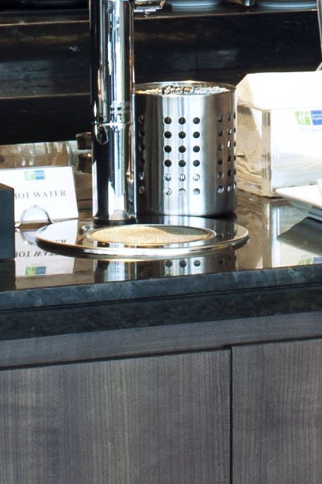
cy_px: -191
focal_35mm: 215
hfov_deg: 6.4
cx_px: 184
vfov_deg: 9.4
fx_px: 2884
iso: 200
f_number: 16
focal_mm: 35
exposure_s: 1/1.25
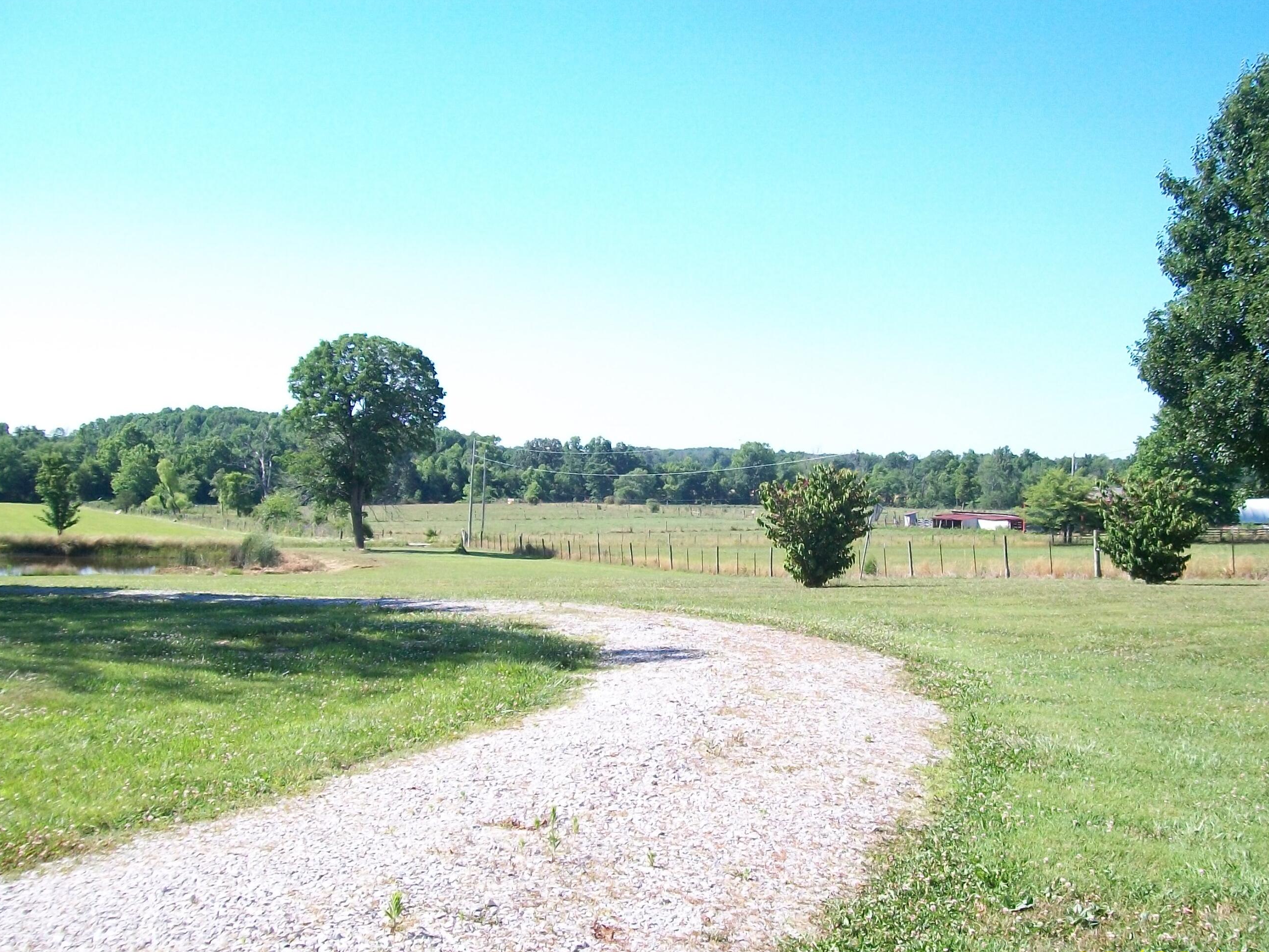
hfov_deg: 44.8
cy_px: 541
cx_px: 659
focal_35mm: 42
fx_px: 1540
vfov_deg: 34.3
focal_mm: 6
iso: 80
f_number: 2.7
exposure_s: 1/640
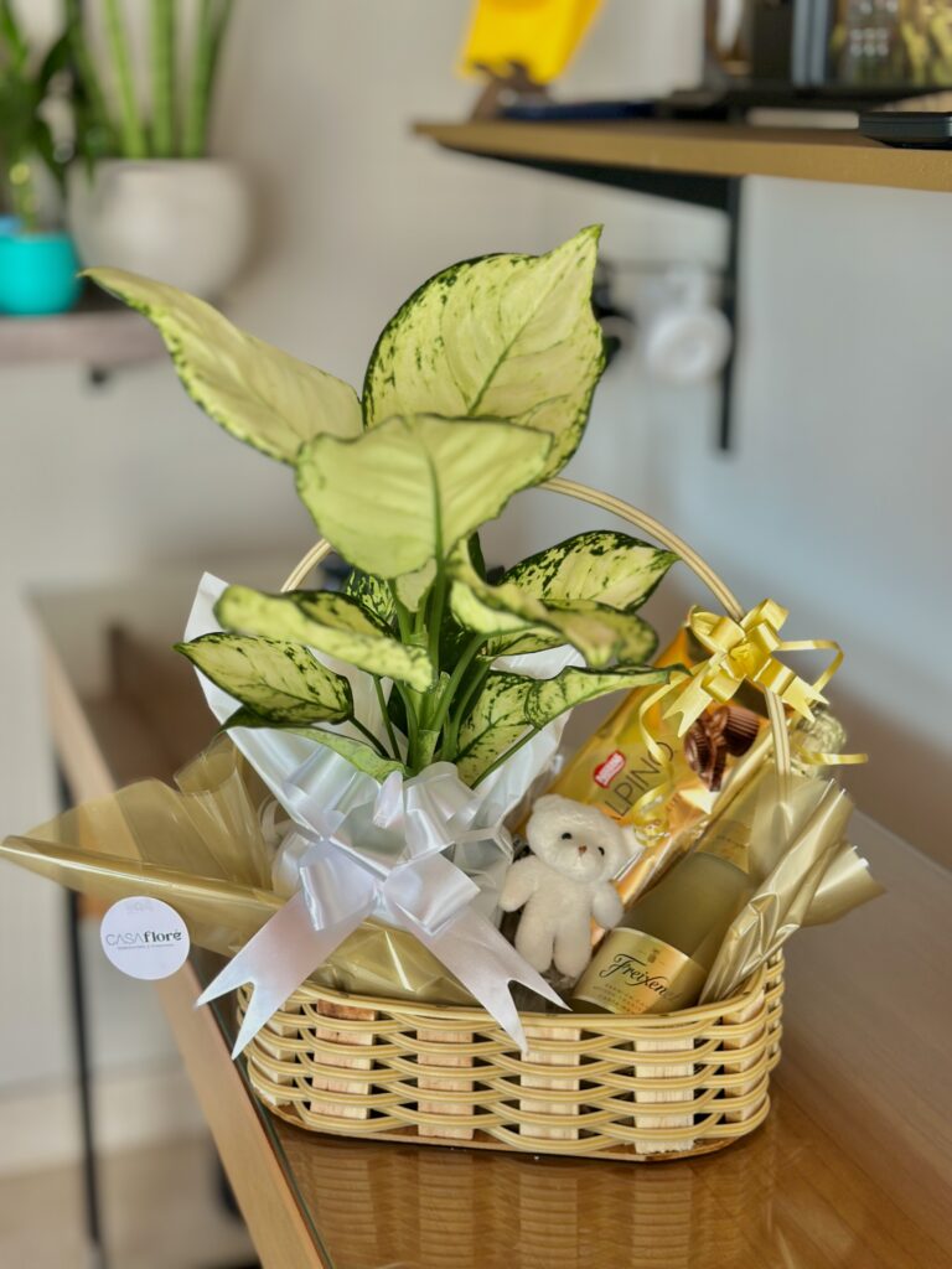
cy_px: 634
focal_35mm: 48
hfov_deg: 30.3
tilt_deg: -17.3
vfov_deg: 39.7
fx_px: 1760
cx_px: 476
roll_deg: -0.9
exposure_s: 1/121
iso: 80
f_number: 1.78
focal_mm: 6.86
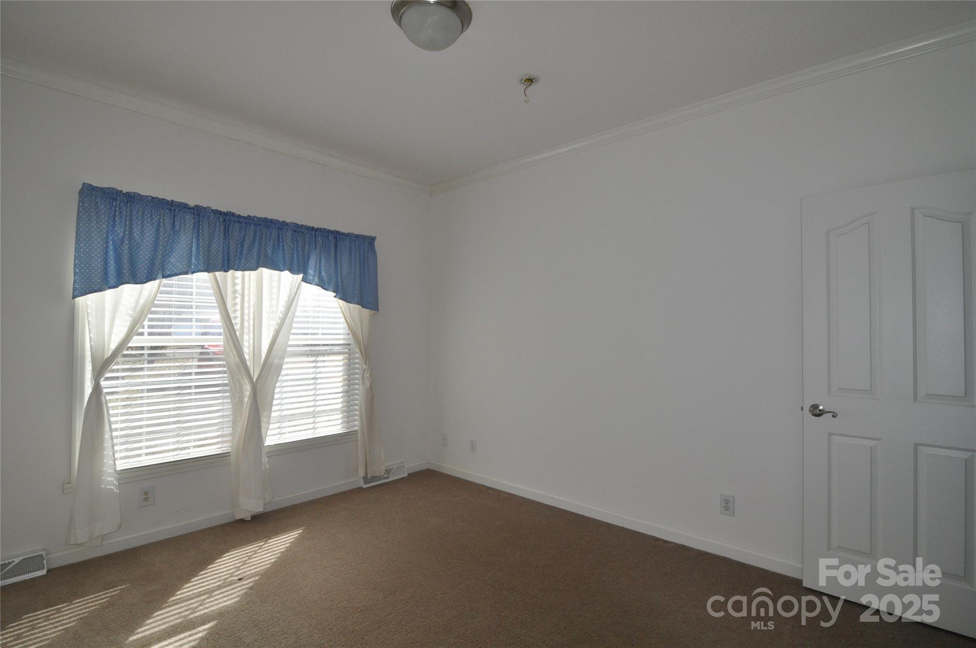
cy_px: 324
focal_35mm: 16
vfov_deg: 71.9
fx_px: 447
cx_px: 488
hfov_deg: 95.1
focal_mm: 11
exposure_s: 1/200
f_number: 9
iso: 800
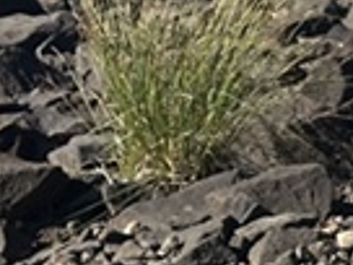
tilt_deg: -7.2
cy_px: -39
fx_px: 2876
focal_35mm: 282
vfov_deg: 5.3
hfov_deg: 6.5
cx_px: 971
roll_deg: +0.1
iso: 64
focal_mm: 6.86
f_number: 1.78
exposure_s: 1/2667
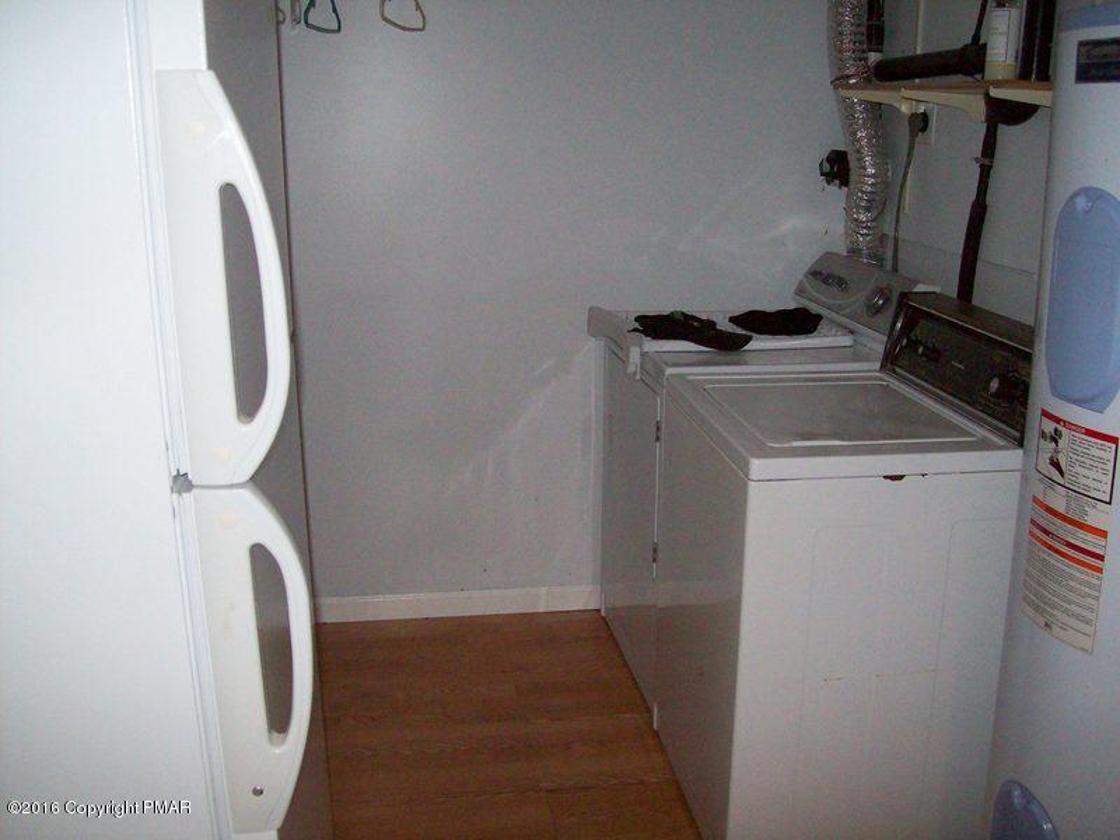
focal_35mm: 36
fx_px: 1165
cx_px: 560
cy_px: 420
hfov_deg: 51.4
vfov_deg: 39.7
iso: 200
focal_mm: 6
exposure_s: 1/64
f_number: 2.7
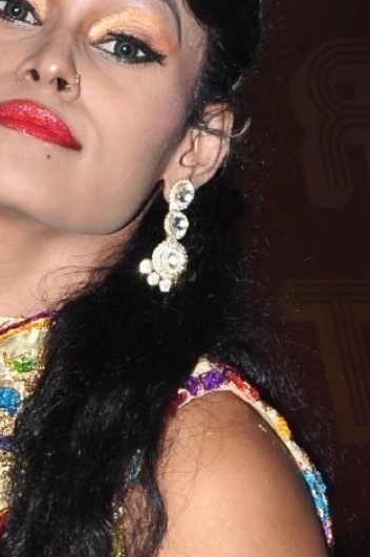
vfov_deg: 6.9
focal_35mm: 296
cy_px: 665
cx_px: 60
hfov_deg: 4.6
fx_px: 4572
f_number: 11
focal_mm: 58
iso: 400
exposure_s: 1/125
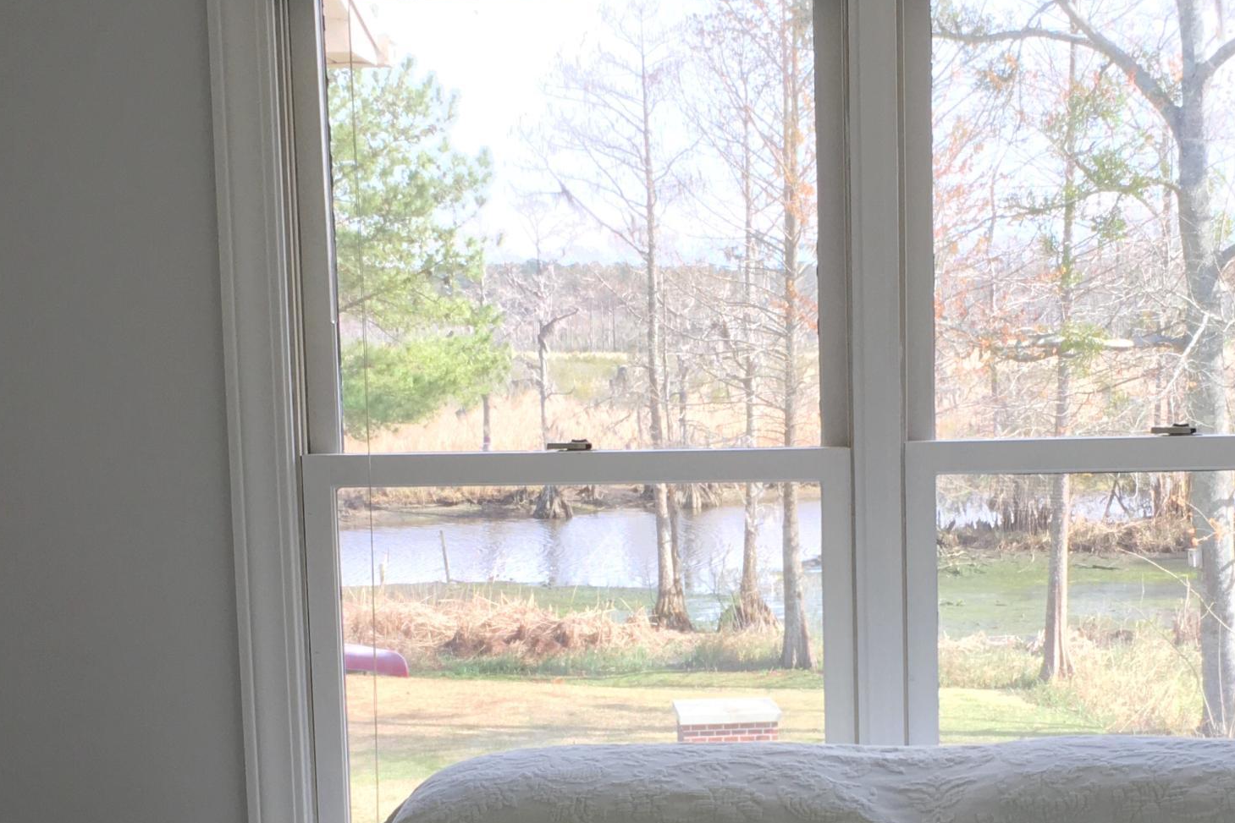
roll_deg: +1.3
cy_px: 603
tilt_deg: -7.4
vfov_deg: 21.7
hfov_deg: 32.2
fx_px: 2127
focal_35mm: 62
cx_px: 787
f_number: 2.2
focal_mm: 4.15
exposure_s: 1/120
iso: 32
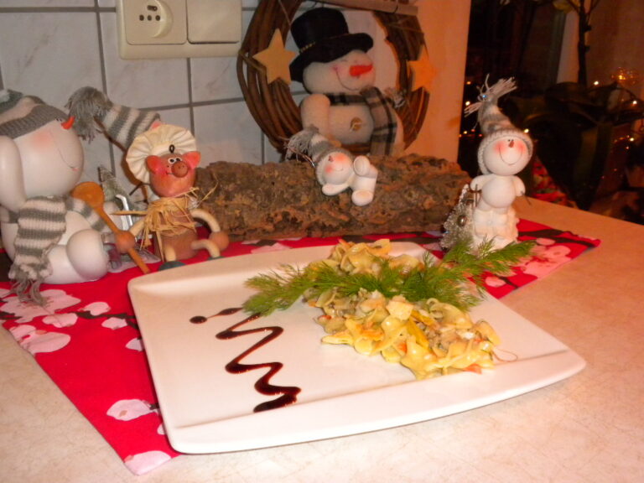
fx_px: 688
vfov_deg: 38.7
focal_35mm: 37
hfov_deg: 50.1
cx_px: 322
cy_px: 242
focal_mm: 6.6
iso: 400
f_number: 3.5
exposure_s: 1/30
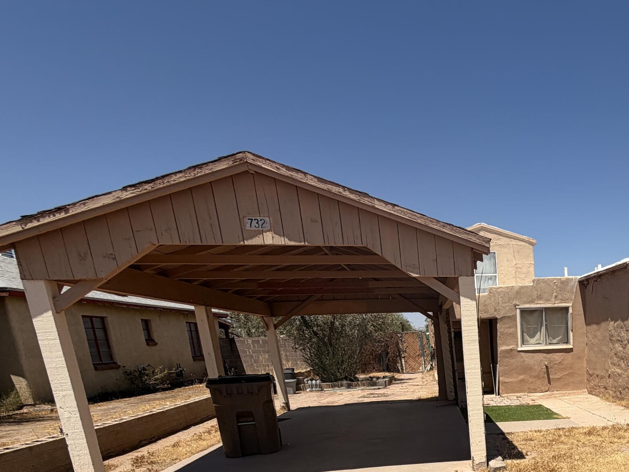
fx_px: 491
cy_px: 442
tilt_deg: -11.9
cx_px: 547
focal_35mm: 27
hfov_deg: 57.6
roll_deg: +2.1
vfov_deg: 45.5
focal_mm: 2.22
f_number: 2.2
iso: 20
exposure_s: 1/1399
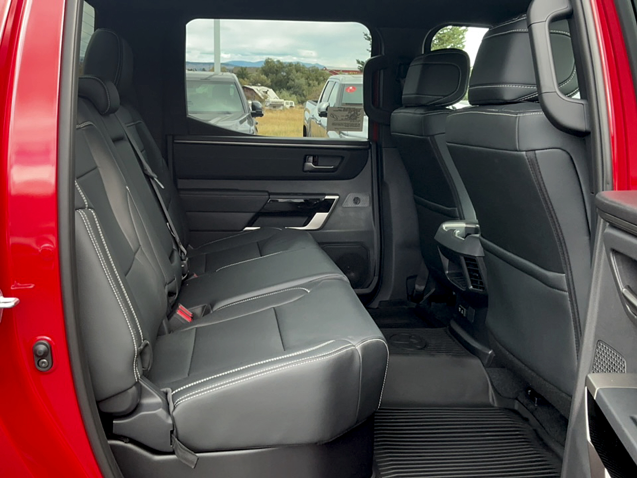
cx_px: 318
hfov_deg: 60.0
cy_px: 239
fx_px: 552
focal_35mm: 30
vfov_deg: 46.8
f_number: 1.8
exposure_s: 1/120
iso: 40
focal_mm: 3
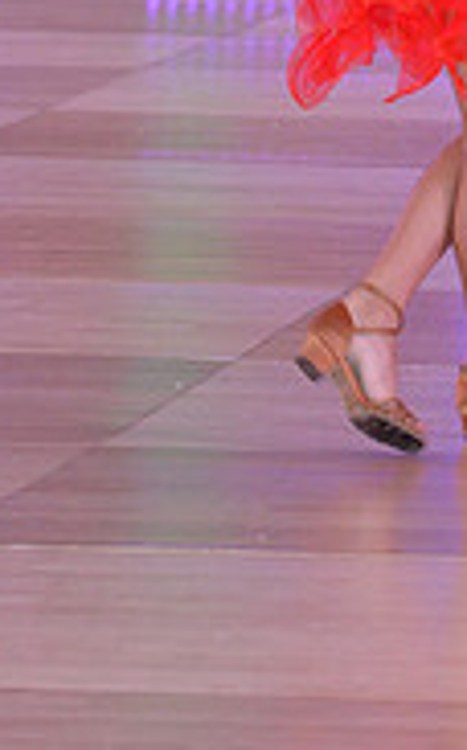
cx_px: 735
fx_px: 8246
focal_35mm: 404
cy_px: -225
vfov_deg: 5.2
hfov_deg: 3.2
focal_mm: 125
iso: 2000
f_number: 7.1
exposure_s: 1/250
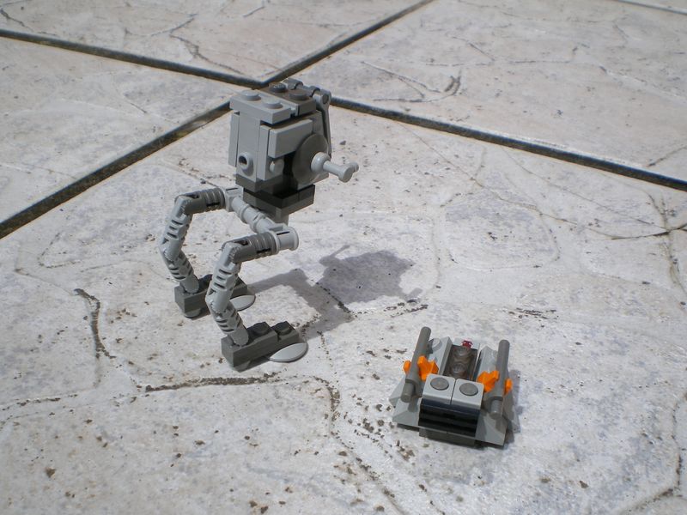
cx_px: 344
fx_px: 754
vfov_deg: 37.7
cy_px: 258
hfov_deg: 49.0
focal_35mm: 38
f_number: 4.6
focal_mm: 6.3
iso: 64
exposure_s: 1/640
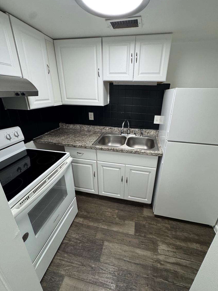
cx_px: 116
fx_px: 126
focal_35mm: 15
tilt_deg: -21.0
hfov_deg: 81.7
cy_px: 140
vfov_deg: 98.1
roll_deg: +0.1
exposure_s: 1/120
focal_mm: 2.22
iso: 200
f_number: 2.2
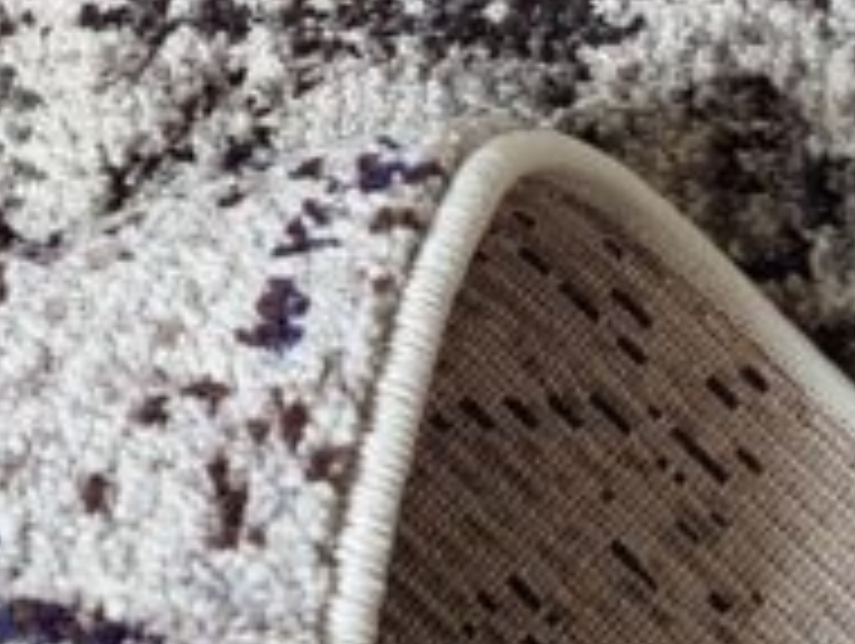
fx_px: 2028
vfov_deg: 17.3
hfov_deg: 23.8
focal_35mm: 82
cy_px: -113
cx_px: 356
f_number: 1.7
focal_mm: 4.2
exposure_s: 1/50
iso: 100
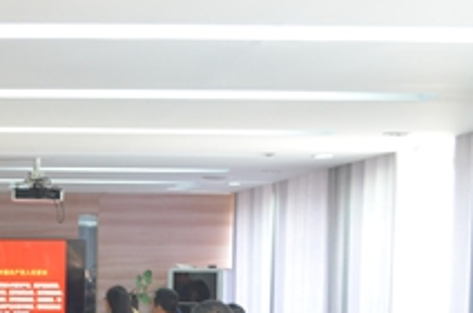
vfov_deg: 14.4
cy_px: 363
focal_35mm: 92
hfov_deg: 21.2
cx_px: -38
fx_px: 1205
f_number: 4.2
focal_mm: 26
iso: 1600
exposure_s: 1/30
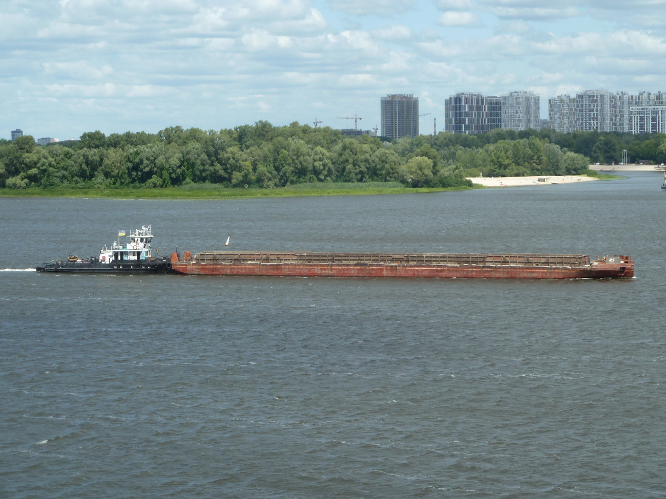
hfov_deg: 20.4
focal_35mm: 96
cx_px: 333
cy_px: 250
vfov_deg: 15.4
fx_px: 1847
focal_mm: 15.8
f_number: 4.3
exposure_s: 1/400
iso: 80
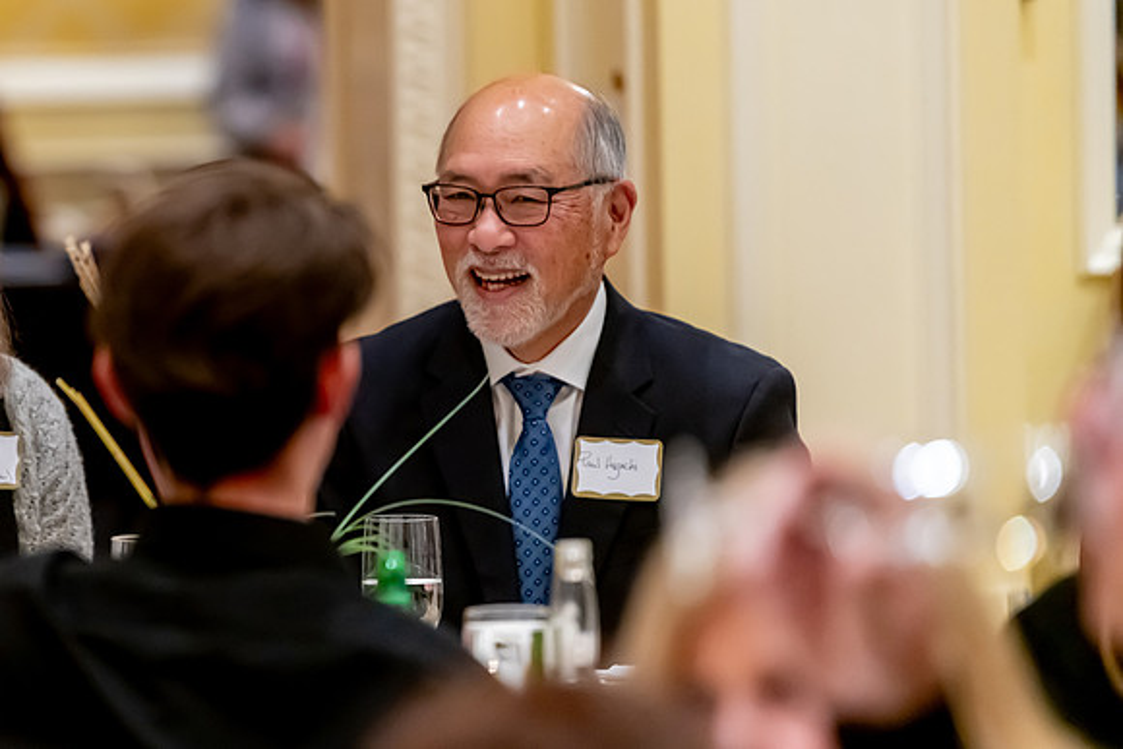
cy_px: 374
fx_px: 9566
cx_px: 262
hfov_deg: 6.7
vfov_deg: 4.5
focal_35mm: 307
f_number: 2.8
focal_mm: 200
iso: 5000
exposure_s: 1/200
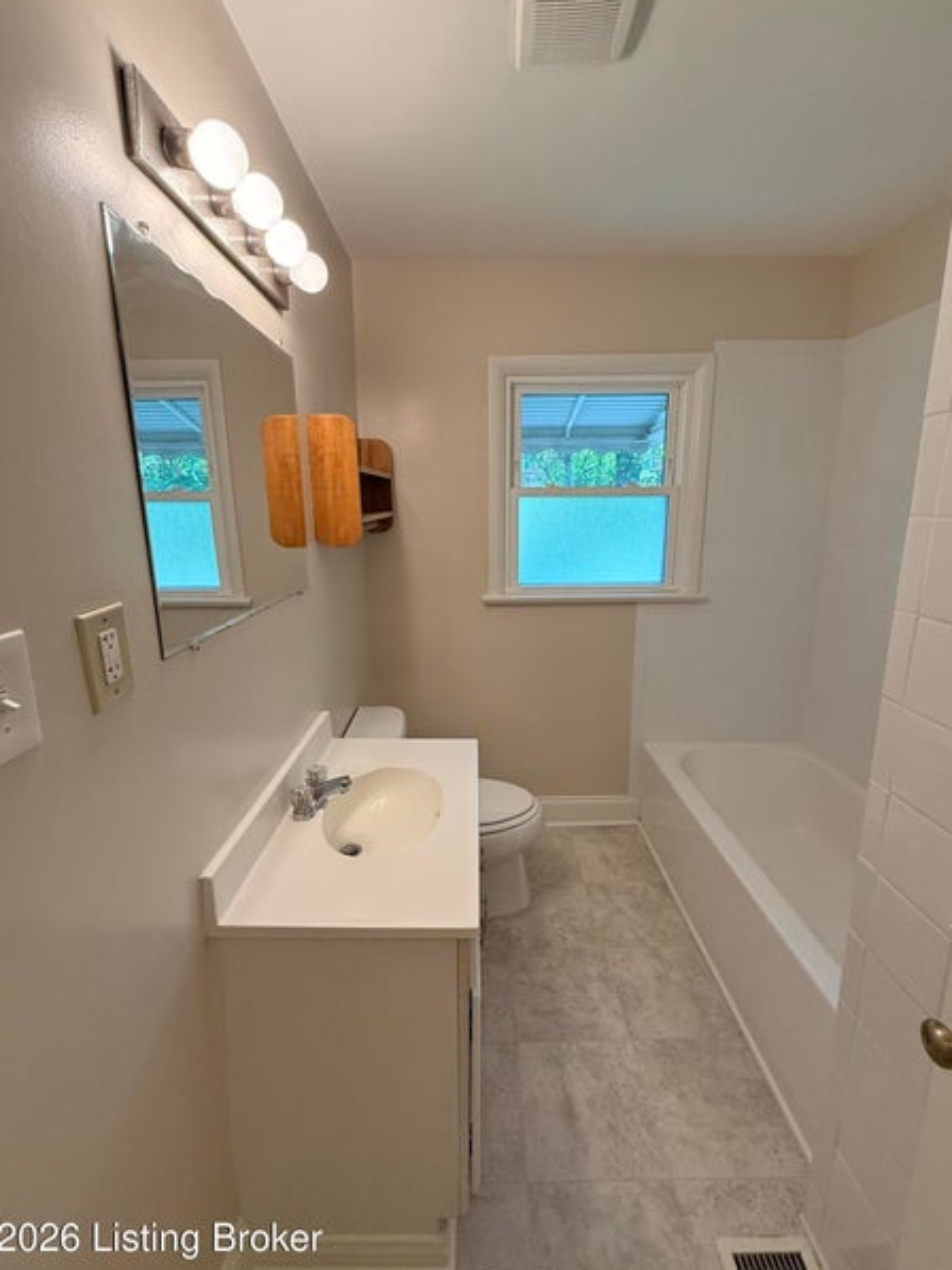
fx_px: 550
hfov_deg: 81.8
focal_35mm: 15
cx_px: 474
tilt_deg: -10.9
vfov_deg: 98.1
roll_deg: -0.3
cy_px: 619
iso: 160
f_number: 2.2
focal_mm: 2.22
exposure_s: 1/120
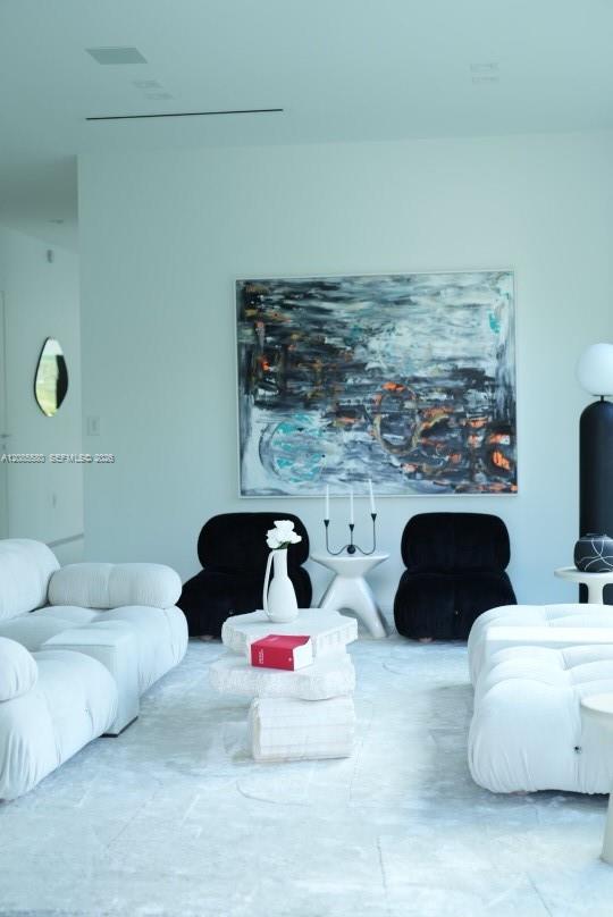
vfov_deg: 39.6
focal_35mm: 50
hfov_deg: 27.0
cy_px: 458
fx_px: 1275
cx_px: 306
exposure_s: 1/80
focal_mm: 50
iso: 160
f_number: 2.5
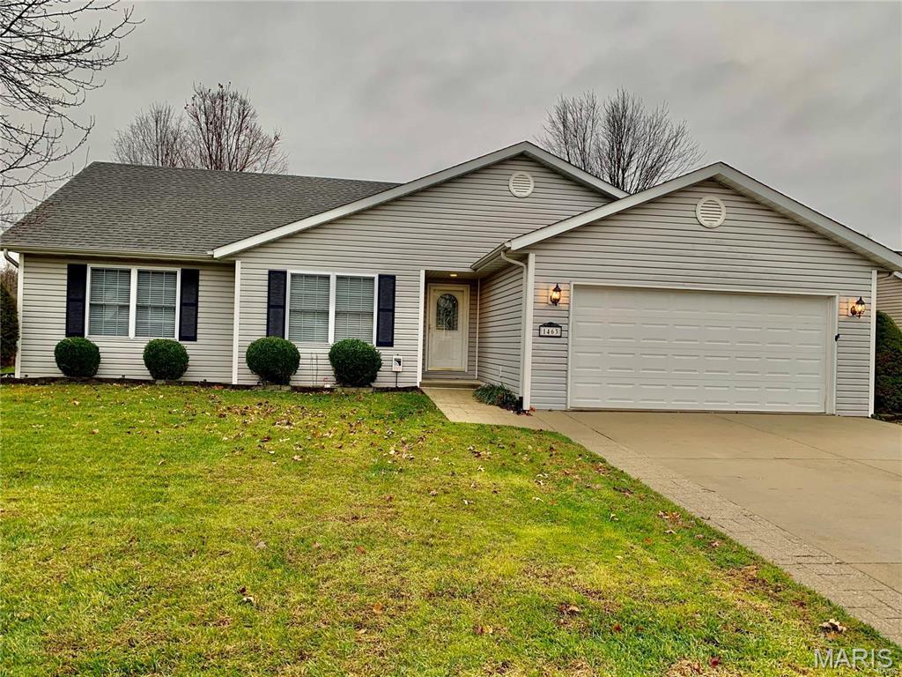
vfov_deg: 53.1
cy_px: 338
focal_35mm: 26
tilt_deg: +1.2
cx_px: 451
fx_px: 677
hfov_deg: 67.3
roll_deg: -2.0
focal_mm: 4.25
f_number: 1.8
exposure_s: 1/122
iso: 40
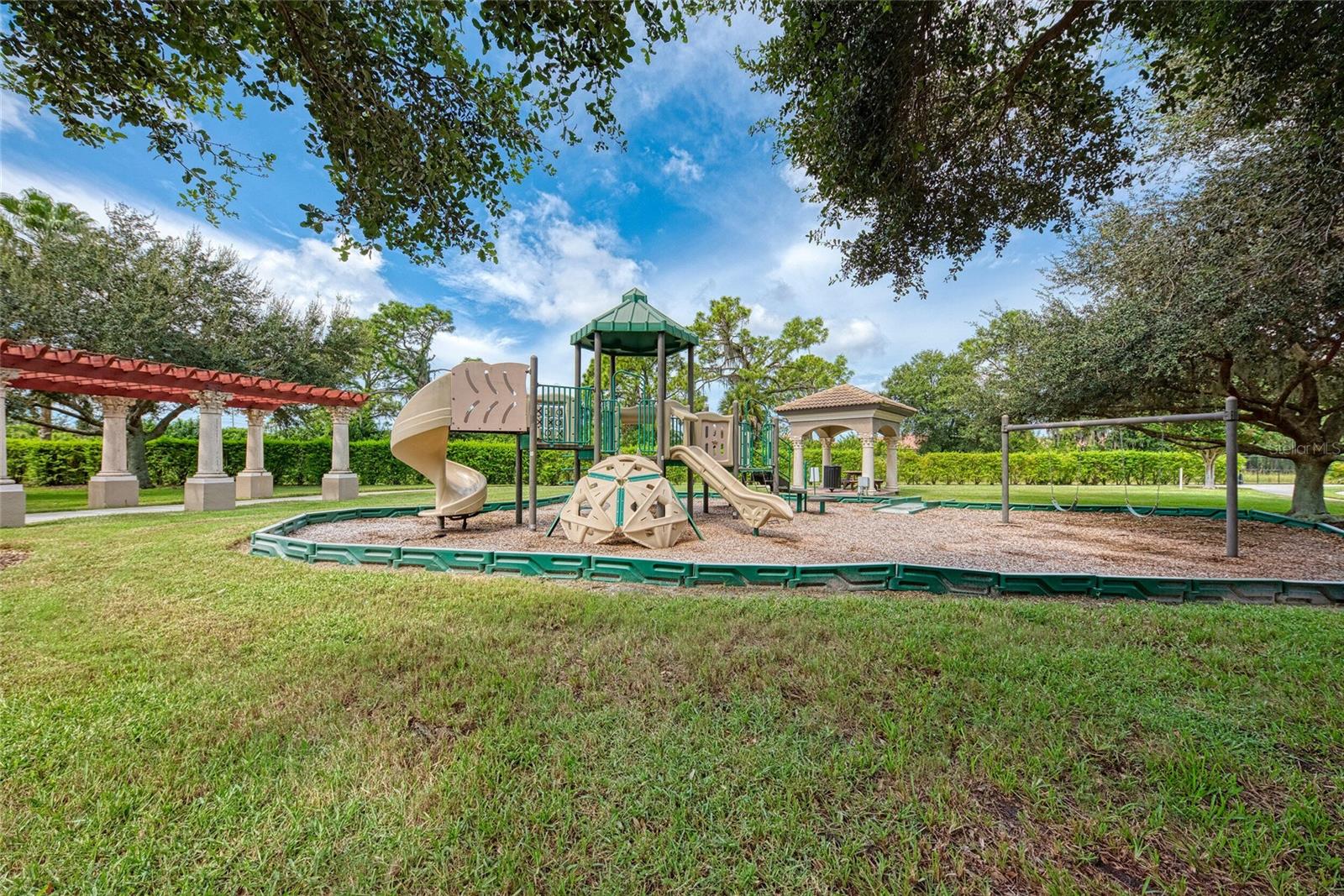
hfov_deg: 112.6
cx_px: 672
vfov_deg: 90.0
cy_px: 448
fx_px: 448
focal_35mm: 12
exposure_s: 1/200
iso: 400
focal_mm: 12
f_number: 7.1
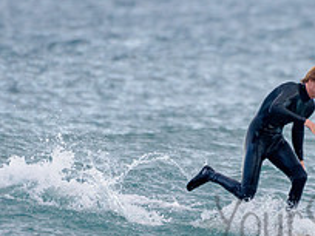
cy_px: 202
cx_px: 311
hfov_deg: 1.2
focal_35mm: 1669
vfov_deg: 0.9
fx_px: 15188
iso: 640
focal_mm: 500
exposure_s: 1/1250
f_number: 5.6
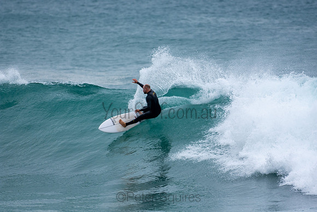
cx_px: 158
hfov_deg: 2.7
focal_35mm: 750
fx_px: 6605
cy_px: 106
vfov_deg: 1.8
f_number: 5.6
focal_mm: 500
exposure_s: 1/1000
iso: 250
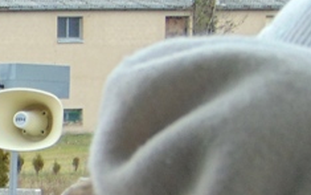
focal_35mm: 328
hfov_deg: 6.3
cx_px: -232
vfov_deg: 4.0
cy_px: 260
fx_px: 2781
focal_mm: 12.8
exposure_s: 1/30
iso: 80
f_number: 3.7
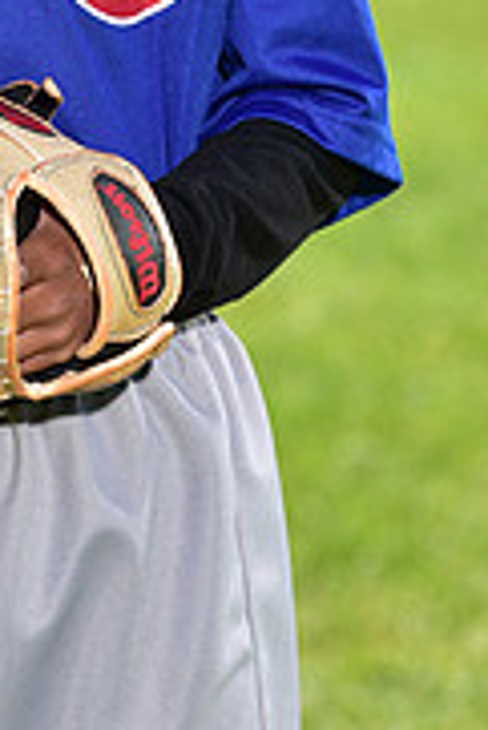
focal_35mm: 401
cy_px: -222
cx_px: -95
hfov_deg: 3.4
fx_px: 8137
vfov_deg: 5.1
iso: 80
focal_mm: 125
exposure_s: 1/250
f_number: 5
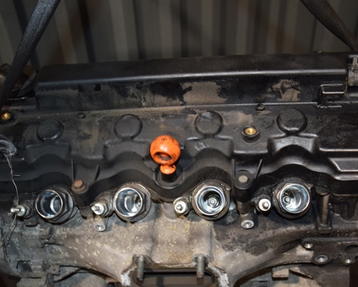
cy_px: 168
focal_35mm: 51
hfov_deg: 36.7
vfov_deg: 29.6
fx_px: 540
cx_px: 171
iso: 800
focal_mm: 24
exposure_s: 1/60
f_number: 5
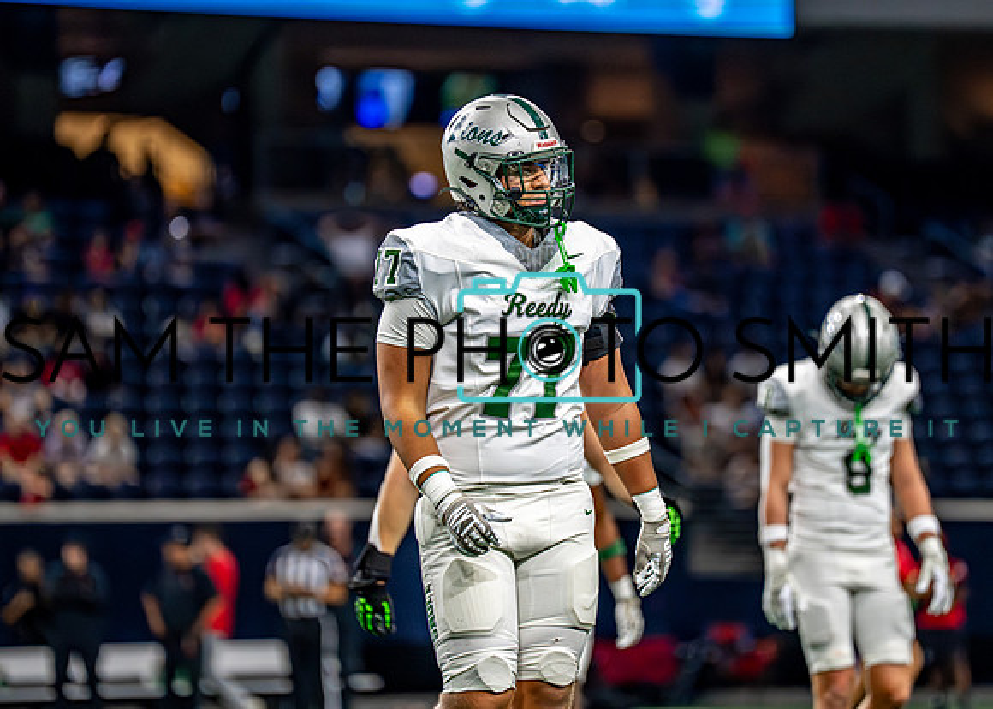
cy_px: 286
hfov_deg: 7.9
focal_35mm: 254
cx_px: 534
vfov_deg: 5.7
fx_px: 7169
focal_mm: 200
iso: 4000
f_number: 2.8
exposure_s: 1/1600
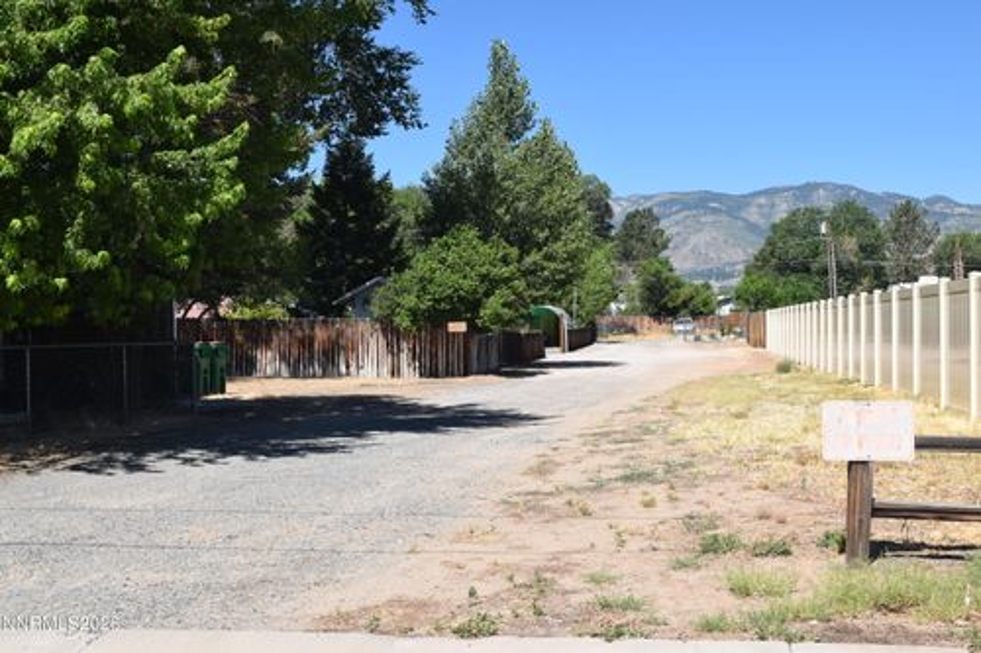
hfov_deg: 46.4
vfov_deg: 31.9
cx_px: 490
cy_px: 326
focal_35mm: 42
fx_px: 1144
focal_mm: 28
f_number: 9
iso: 100
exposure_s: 1/200
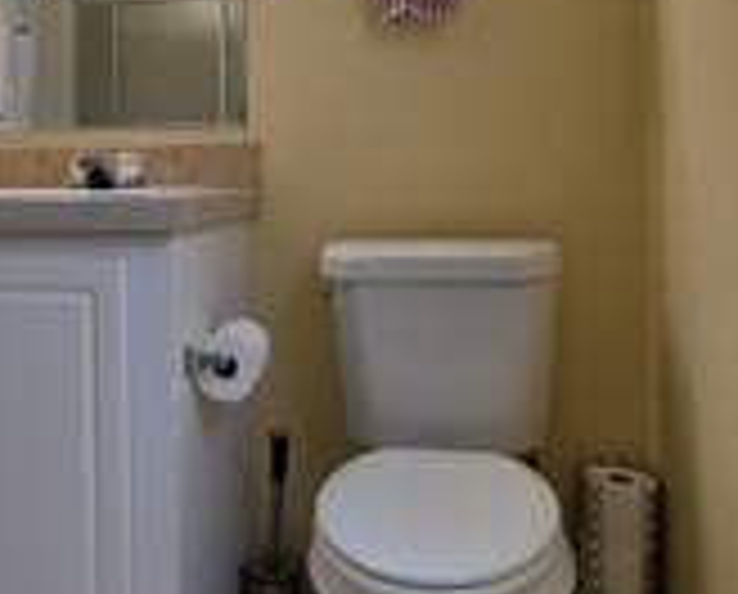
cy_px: 164
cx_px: 274
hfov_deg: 48.5
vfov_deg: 39.4
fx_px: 810
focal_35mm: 37
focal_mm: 2.2
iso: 40
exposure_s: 1/120
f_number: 1.9
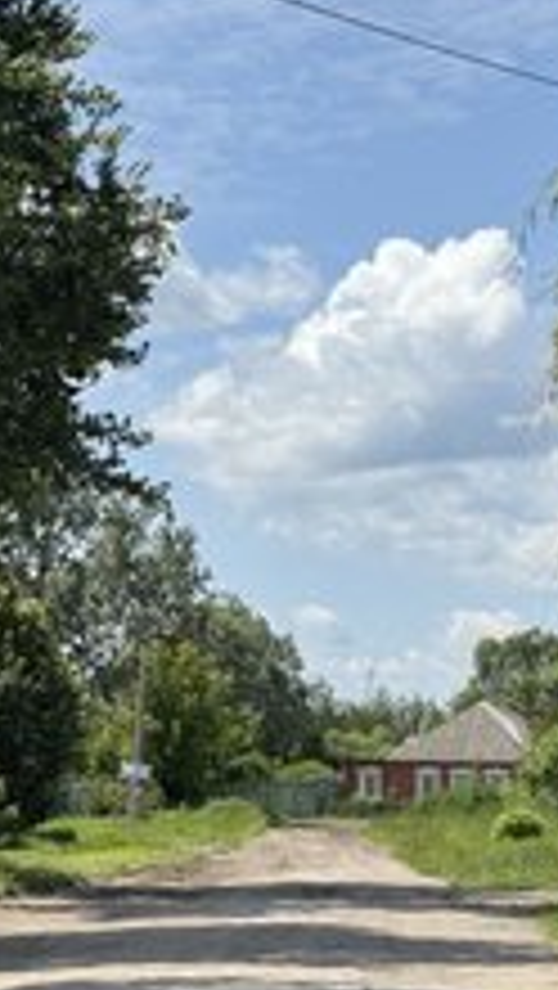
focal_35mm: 95
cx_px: 14
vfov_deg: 22.4
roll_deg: -0.6
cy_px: 612
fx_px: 2495
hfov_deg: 12.6
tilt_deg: +3.5
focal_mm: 6.76
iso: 64
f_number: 1.78
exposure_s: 1/4310
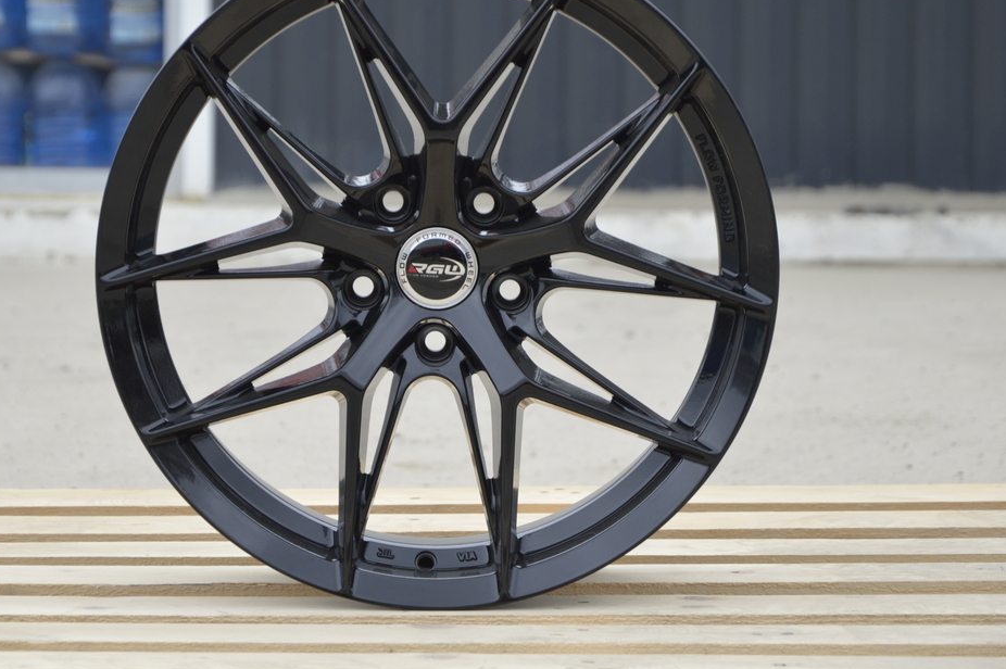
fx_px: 5333
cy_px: 255
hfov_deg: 10.8
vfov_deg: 7.2
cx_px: 432
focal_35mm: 191
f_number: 5.6
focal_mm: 98
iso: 220
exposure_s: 1/125
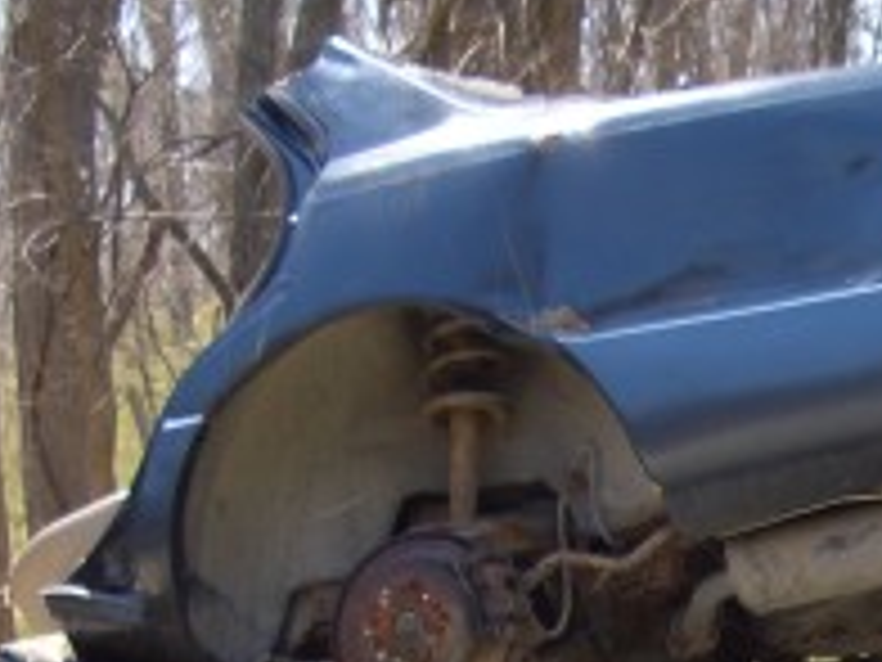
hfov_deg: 17.0
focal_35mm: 114
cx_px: 810
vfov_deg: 12.5
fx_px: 2905
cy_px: 919
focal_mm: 5.8
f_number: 2.6
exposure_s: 1/250
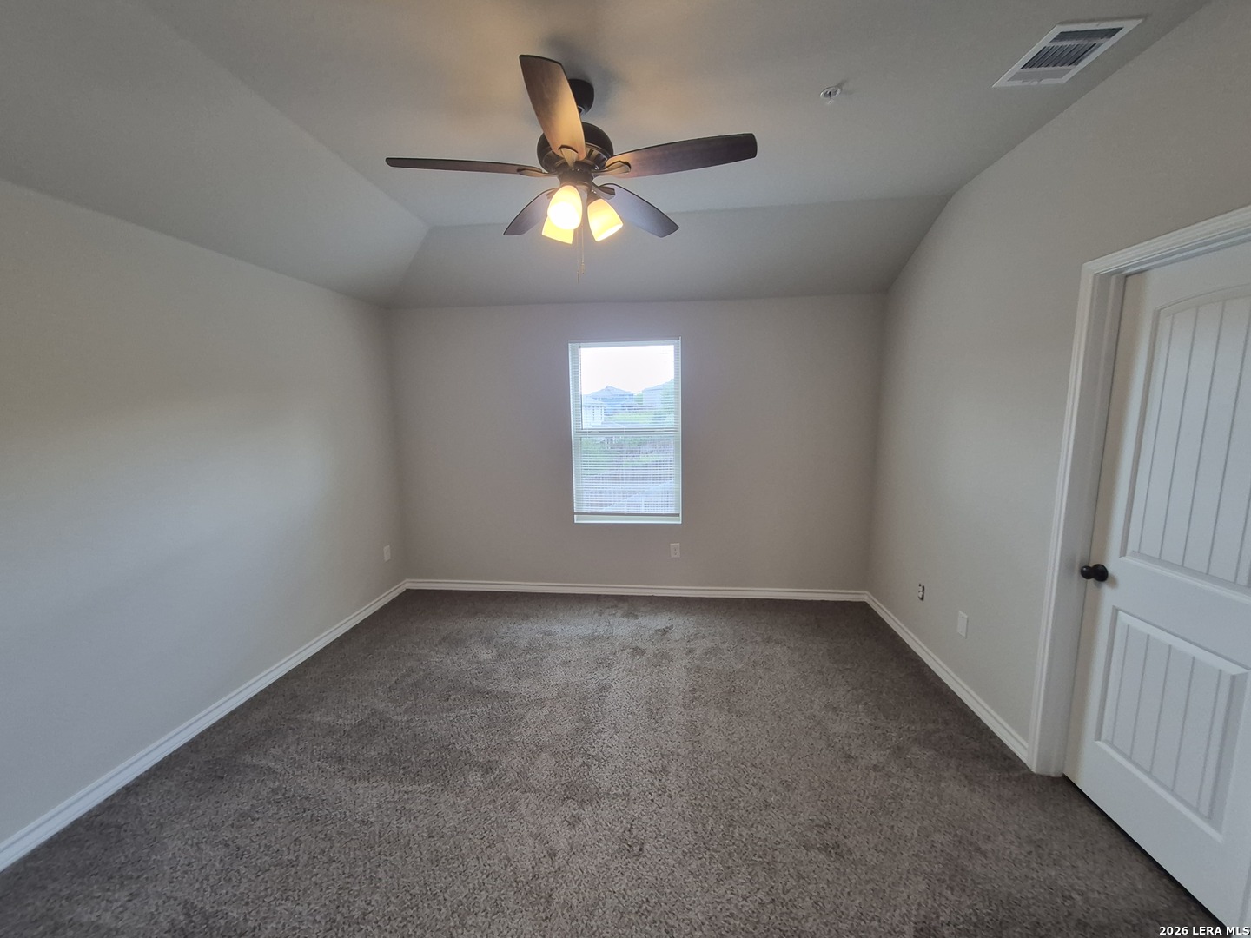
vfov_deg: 89.9
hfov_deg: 106.2
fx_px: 470
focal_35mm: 13
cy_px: 469
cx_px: 626
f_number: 2.2
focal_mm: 1.74
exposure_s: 1/60
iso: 125
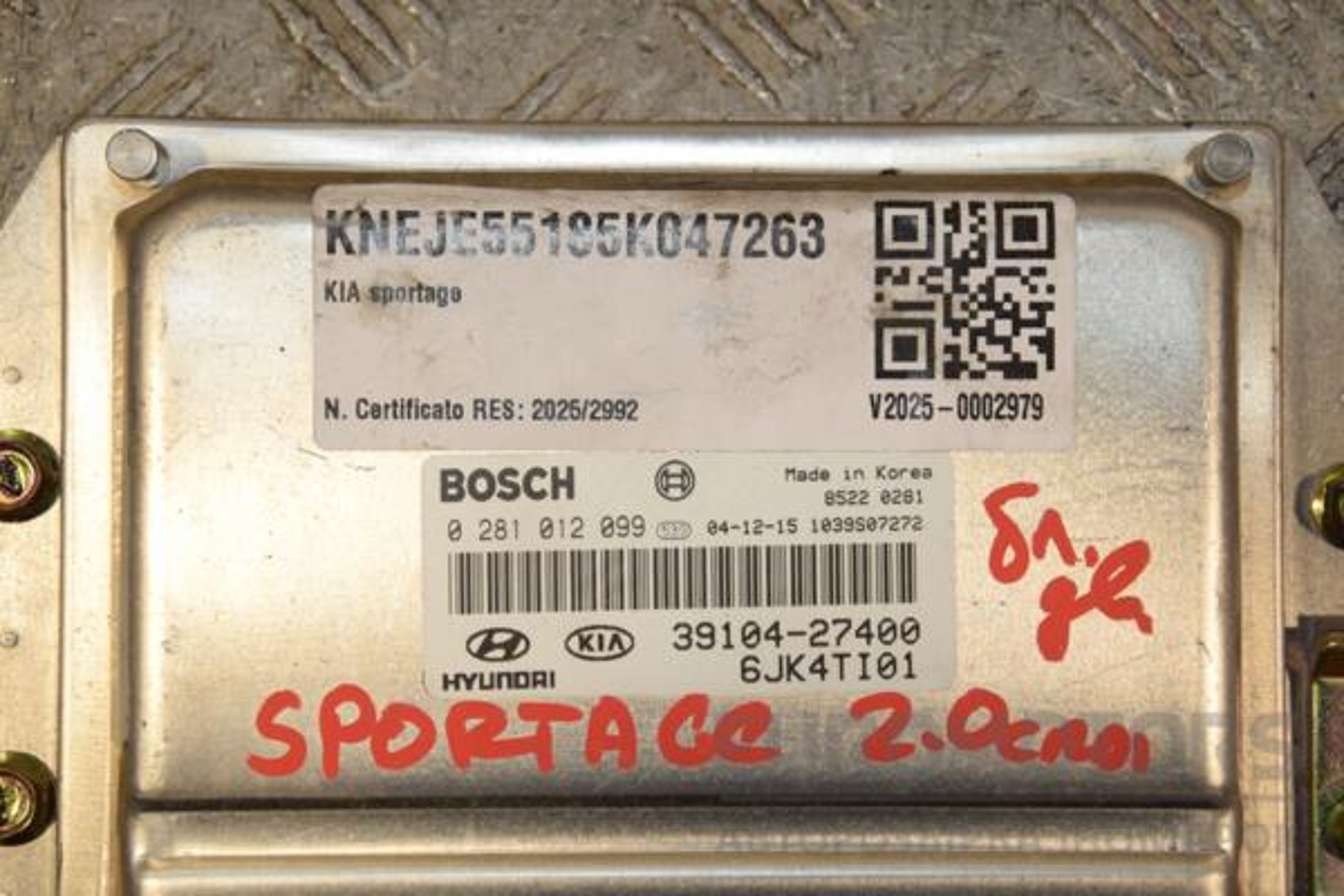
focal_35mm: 78
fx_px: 2912
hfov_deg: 26.0
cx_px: 672
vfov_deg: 17.5
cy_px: 448
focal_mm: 52
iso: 800
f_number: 10
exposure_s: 1/200
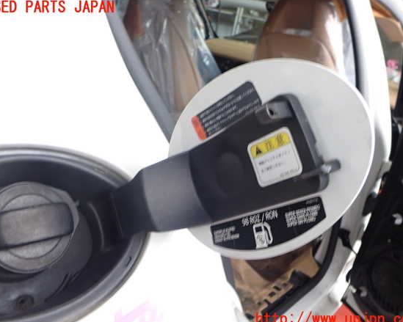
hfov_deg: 55.7
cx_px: 201
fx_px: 382
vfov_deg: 45.8
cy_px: 164
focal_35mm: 32
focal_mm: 5.4
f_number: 9
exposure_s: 1/15
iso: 320
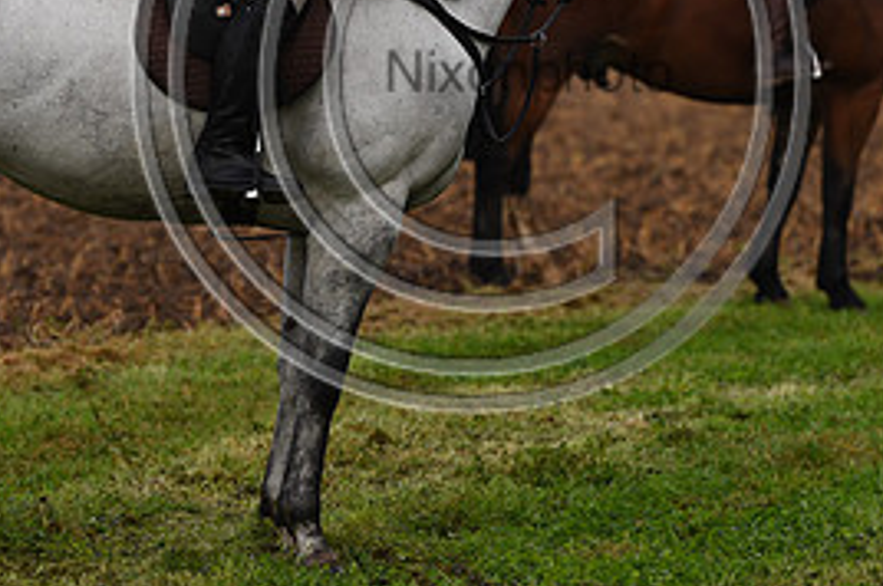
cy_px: 30
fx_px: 9824
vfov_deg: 3.4
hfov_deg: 5.1
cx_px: 435
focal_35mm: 401
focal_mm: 185
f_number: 5
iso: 250
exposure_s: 1/800
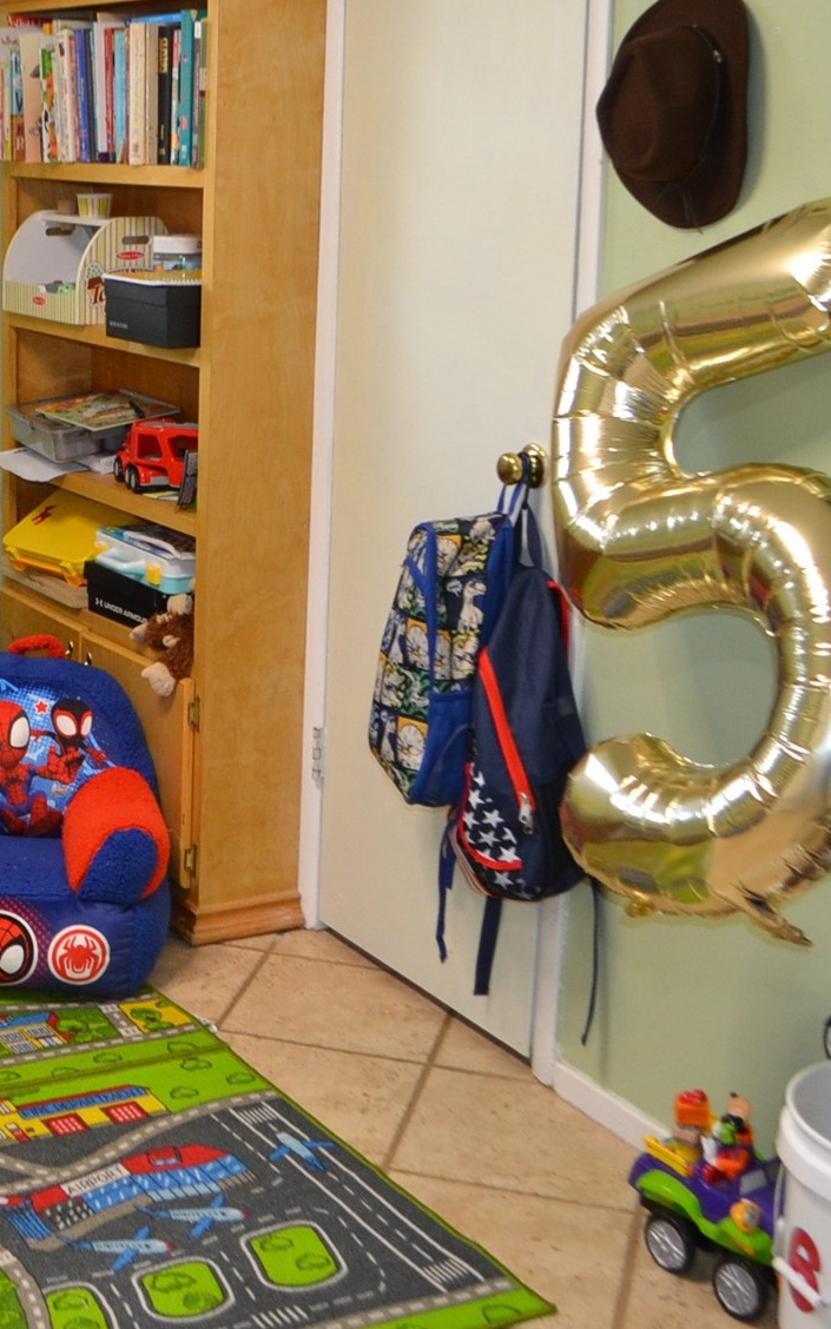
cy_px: 529
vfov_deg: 38.0
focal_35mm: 53
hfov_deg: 23.0
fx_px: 1921
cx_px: -75
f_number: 3.5
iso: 900
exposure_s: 1/60
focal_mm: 18
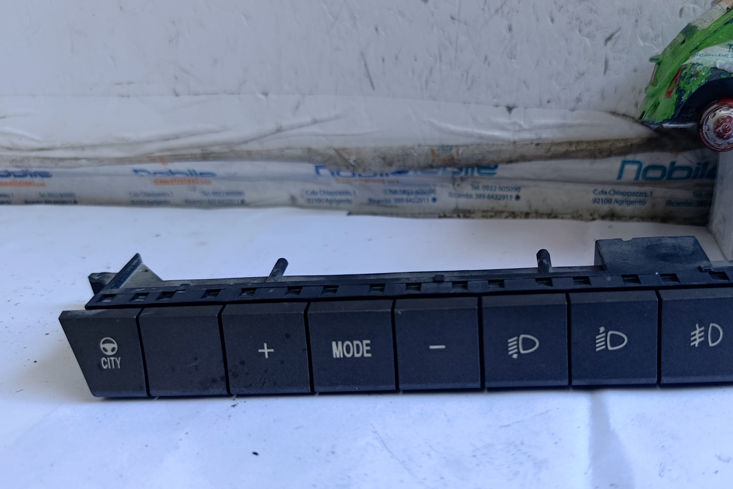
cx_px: 458
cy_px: 294
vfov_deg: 43.4
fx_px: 611
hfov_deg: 61.1
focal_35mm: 30
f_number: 1.65
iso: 259
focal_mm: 6.11
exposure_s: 1/100
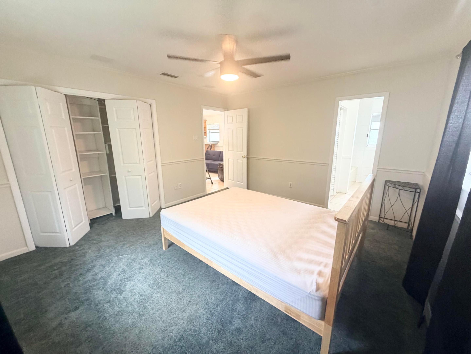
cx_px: 236
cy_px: 177
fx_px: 190
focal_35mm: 14
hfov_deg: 102.1
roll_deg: +0.3
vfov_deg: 85.7
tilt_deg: -14.5
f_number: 2.2
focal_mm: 2.22
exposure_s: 1/60
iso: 320
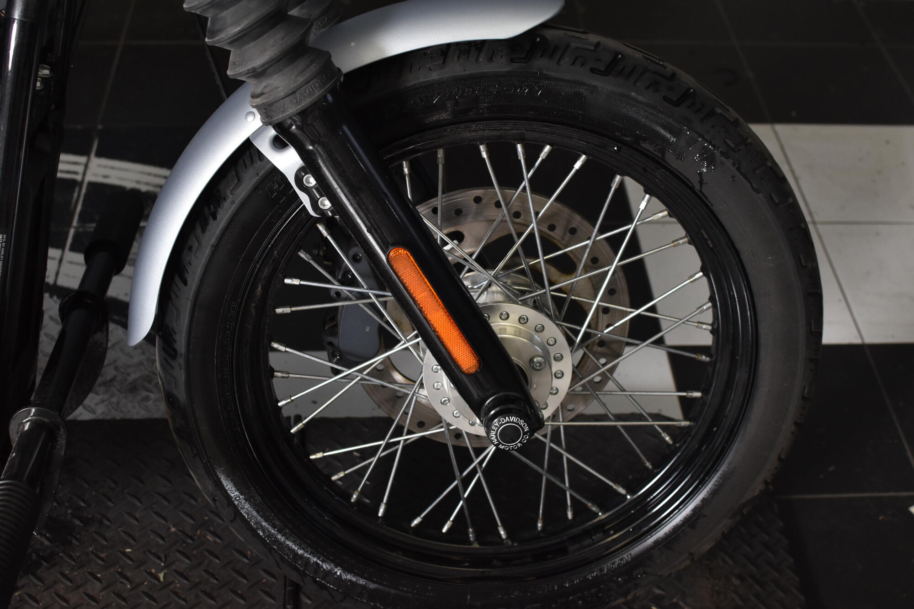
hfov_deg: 37.9
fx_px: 1333
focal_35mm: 52
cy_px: 304
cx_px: 457
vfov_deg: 25.7
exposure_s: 1/160
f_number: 4.5
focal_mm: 35
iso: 800
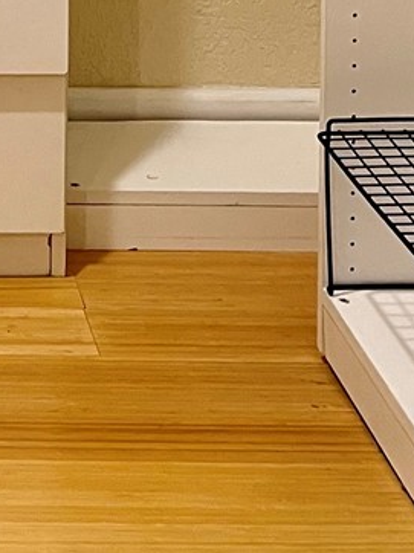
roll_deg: +0.7
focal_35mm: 115
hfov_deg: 12.4
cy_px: -504
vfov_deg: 14.6
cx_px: -151
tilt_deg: -2.1
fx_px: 1836
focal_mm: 5.1
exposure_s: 1/60
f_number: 1.6
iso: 400
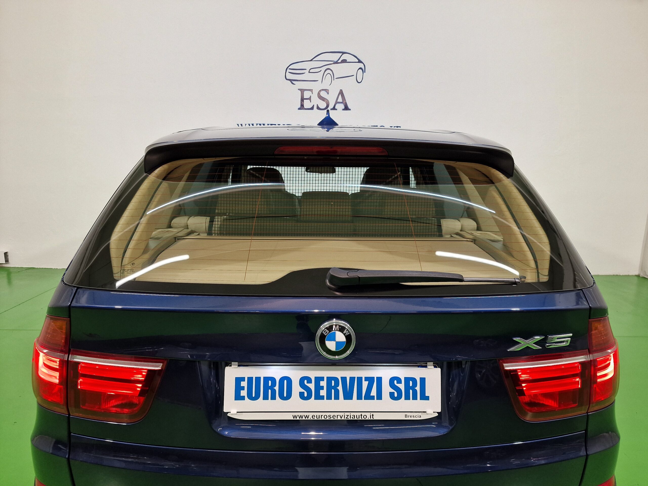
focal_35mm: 23
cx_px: 324
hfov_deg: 73.9
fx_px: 431
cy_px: 243
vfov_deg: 58.9
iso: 125
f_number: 1.8
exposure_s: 1/100
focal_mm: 6.4
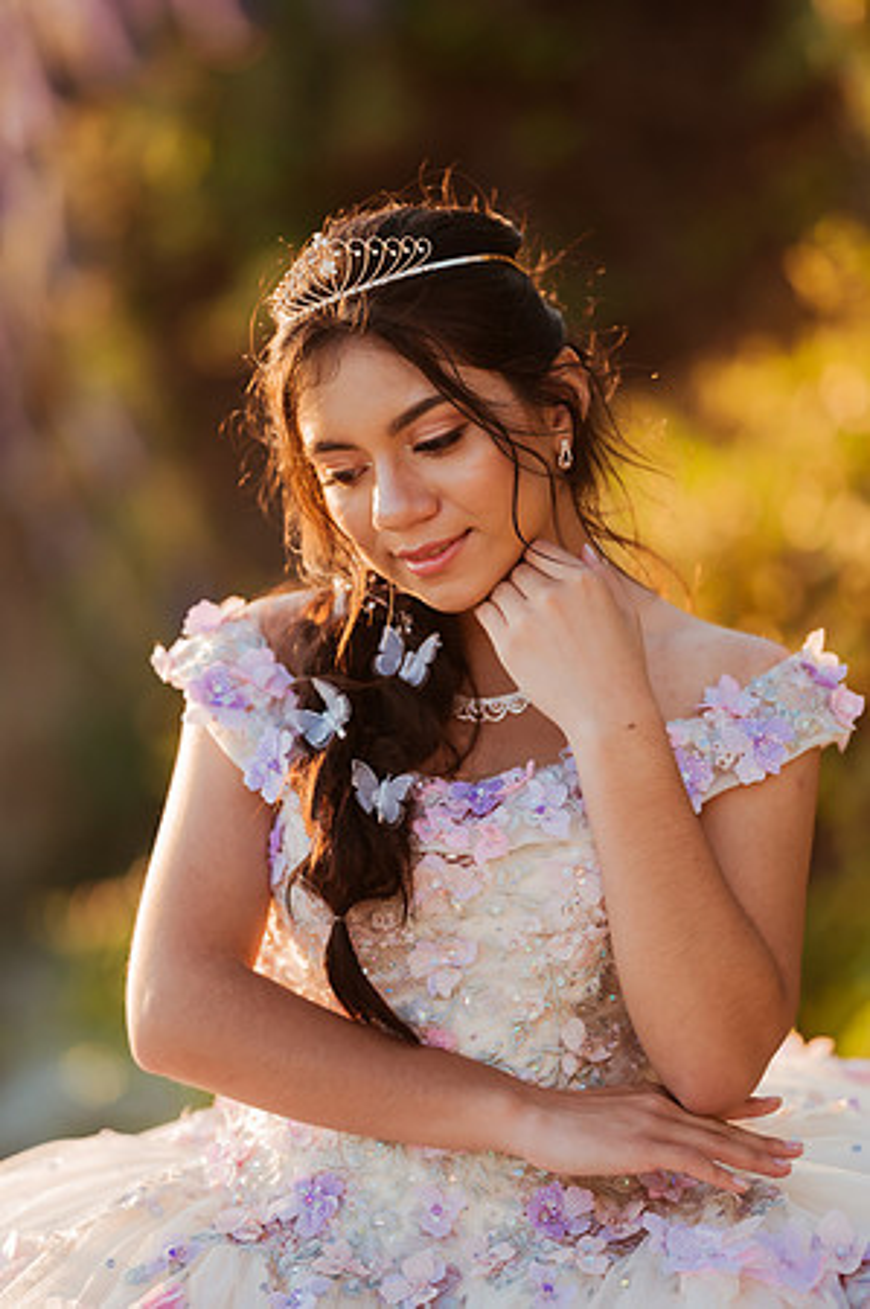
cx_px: 435
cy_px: 654
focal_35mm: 135
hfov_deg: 10.1
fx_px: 4905
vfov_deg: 15.2
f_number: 1.8
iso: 320
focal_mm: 135
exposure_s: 1/1000
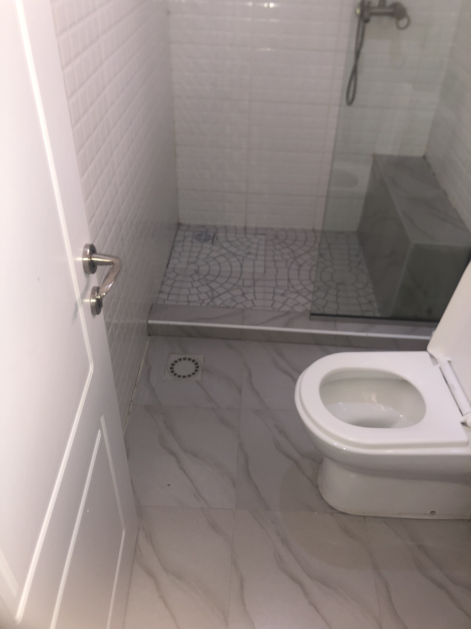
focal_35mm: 28
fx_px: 508
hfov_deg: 49.7
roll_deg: -3.1
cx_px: 236
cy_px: 314
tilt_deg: -36.3
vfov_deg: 63.4
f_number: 1.8
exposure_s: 1/12
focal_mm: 4
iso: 40
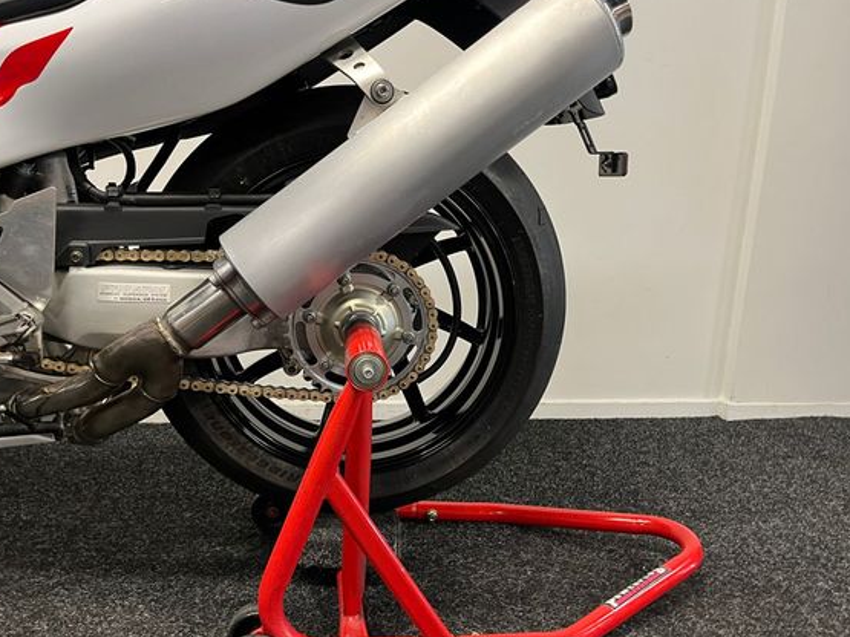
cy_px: 346
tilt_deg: -13.8
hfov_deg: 59.9
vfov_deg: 46.7
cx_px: 394
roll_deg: -1.1
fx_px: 736
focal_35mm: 30
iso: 160
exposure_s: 1/50
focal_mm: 5.1
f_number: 1.6
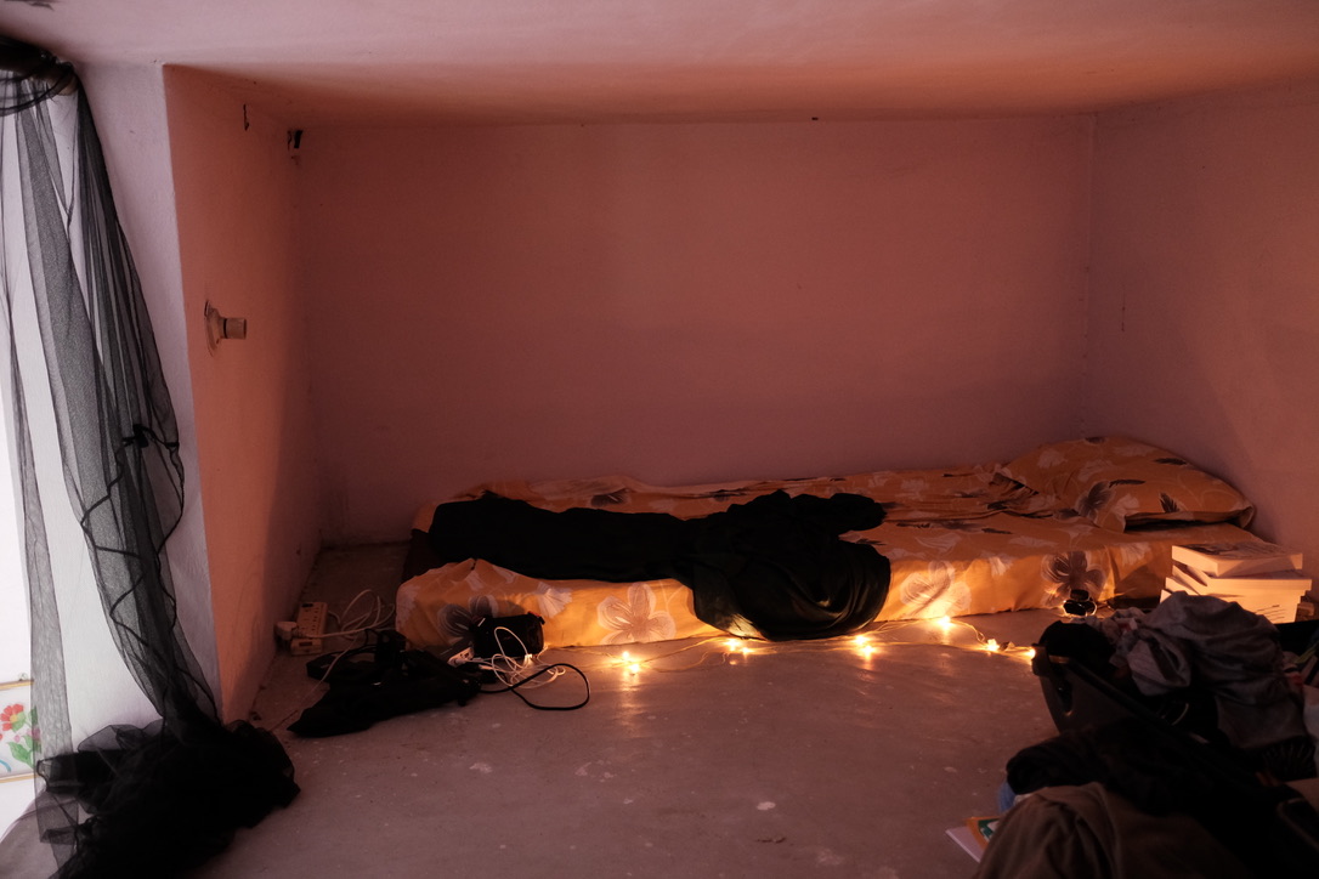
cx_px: 660
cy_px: 440
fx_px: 1282
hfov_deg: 54.4
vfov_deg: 37.9
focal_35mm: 35
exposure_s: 1/34
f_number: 2
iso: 2000
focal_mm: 23
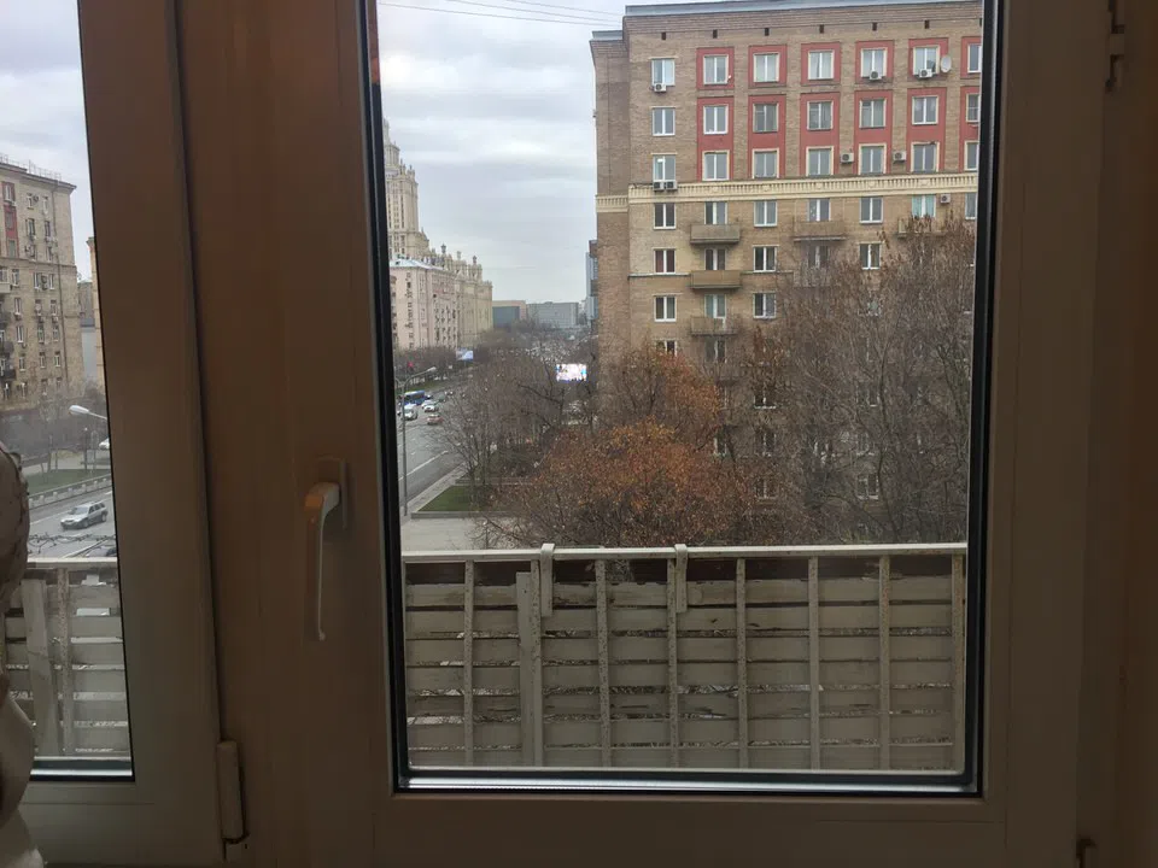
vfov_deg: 48.2
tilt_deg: -7.4
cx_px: 579
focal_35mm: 29
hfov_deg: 61.7
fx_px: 970
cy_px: 434
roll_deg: +0.7
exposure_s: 1/100
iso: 50
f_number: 2.2
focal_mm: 4.15
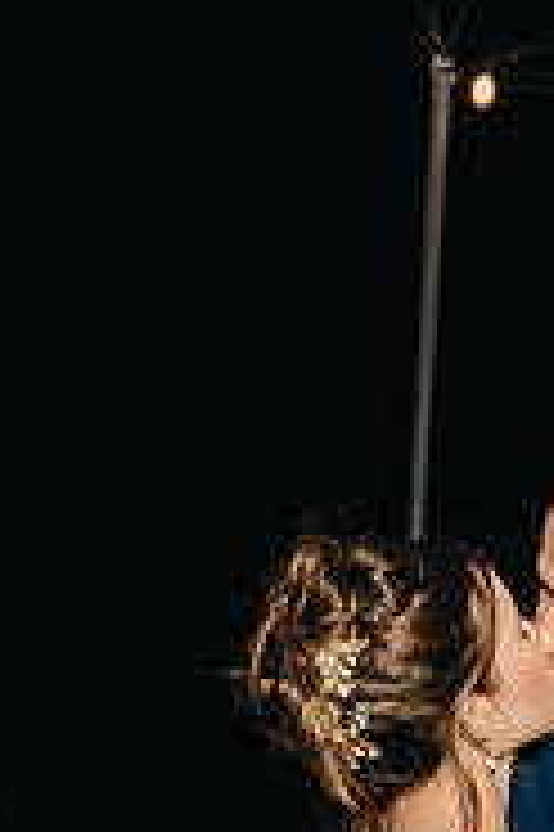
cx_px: 639
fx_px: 2174
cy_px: 1011
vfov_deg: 20.3
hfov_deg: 14.1
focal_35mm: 94
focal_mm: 25.1
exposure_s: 1/250
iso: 1600
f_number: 4
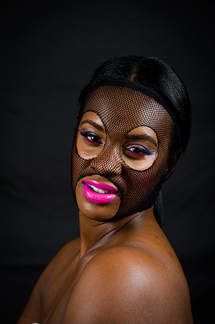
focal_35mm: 200
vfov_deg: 10.3
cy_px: 162
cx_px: 108
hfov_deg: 6.9
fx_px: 1796
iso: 200
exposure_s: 1/125
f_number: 5.6
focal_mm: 200
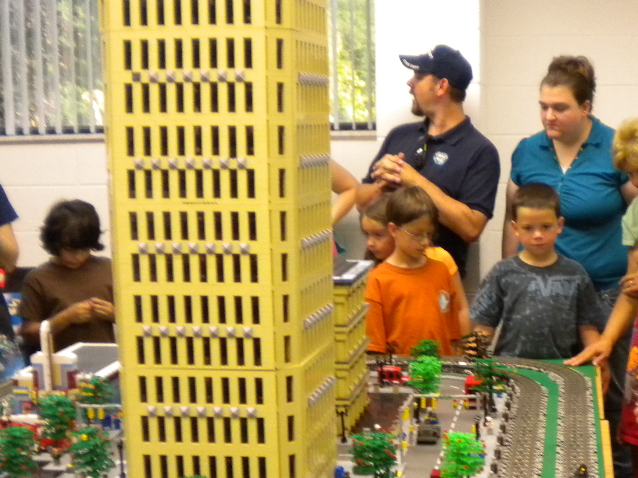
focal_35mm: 61
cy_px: 357
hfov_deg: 31.2
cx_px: 465
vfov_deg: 23.8
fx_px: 1124
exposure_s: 1/54.7
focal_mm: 6.3
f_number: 3.1
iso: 400
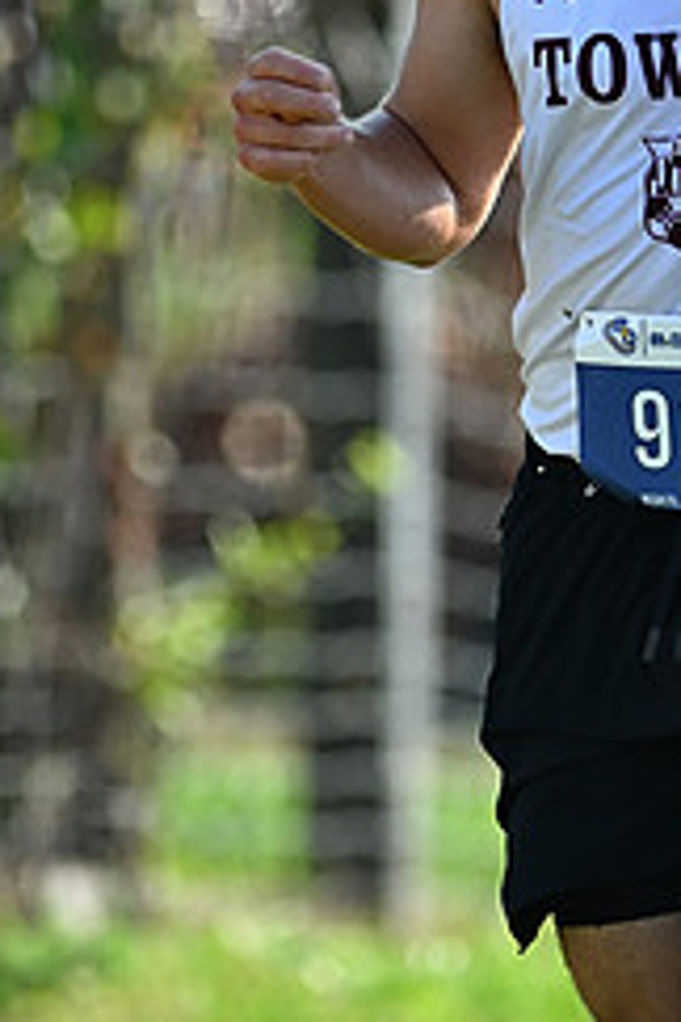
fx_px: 20287
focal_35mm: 715
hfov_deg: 1.9
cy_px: 290
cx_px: 372
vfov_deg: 2.9
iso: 360
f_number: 2.8
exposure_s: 1/2500
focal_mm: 300
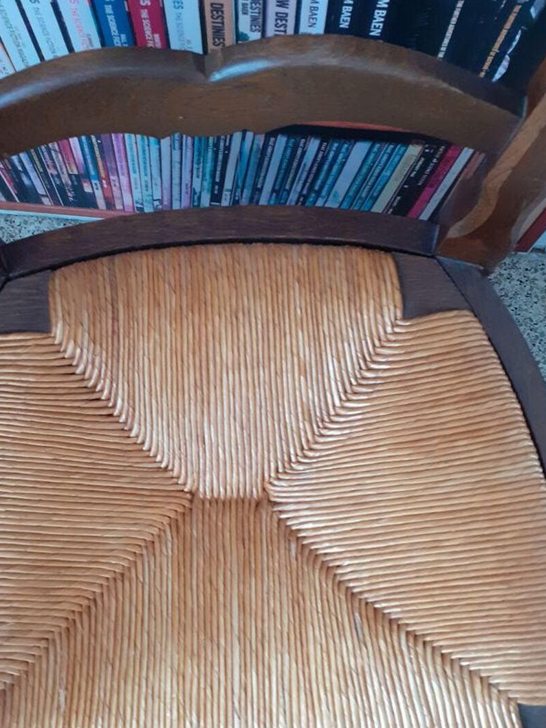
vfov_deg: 53.5
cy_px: 445
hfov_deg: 41.6
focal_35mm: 34
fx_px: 715
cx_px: 220
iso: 250
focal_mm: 3.6
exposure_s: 1/25
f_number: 1.9
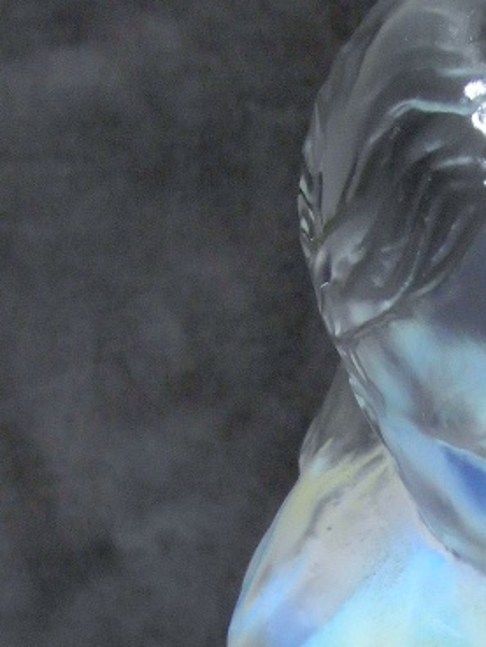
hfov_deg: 13.7
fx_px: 1946
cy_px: 921
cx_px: 632
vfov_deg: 17.3
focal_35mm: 104
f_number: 5.6
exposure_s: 1/500
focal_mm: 5.3
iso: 80
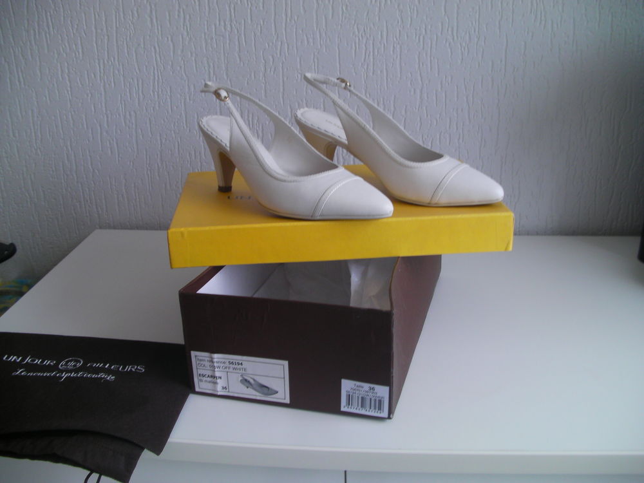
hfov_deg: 49.0
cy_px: 242
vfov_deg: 37.7
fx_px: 707
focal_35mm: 38
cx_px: 322
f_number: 3.5
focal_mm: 6.3
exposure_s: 1/30
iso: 60
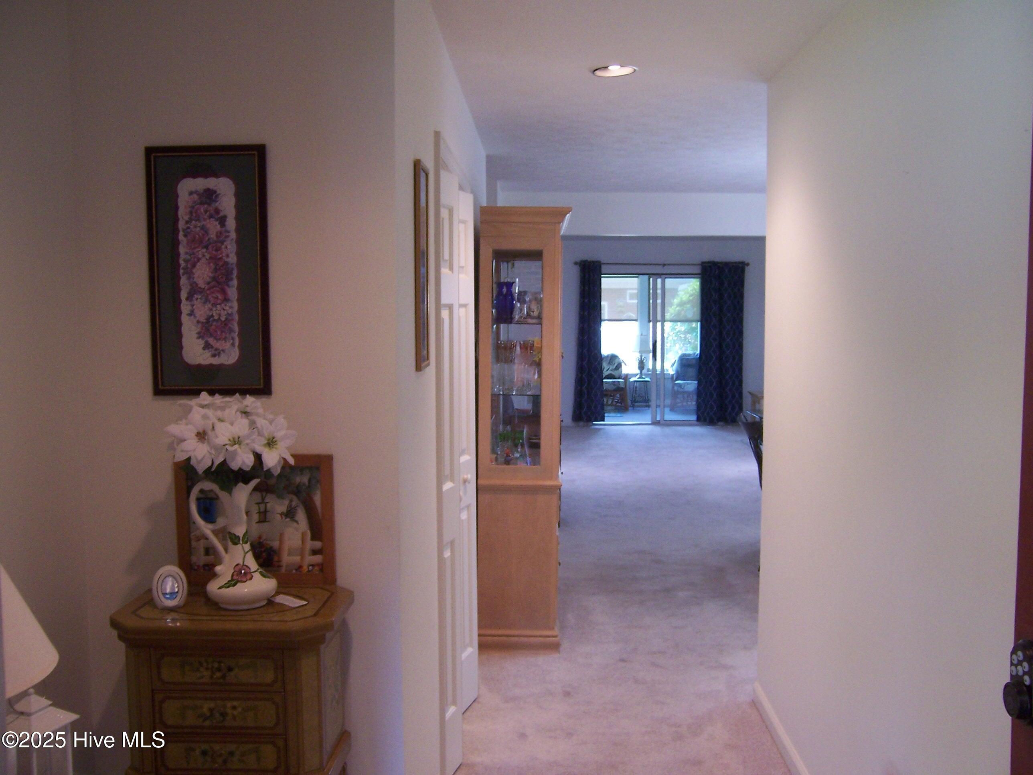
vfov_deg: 42.9
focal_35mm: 33
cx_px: 516
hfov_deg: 55.4
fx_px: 985
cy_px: 388
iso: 140
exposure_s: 1/15
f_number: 3.4
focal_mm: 5.5
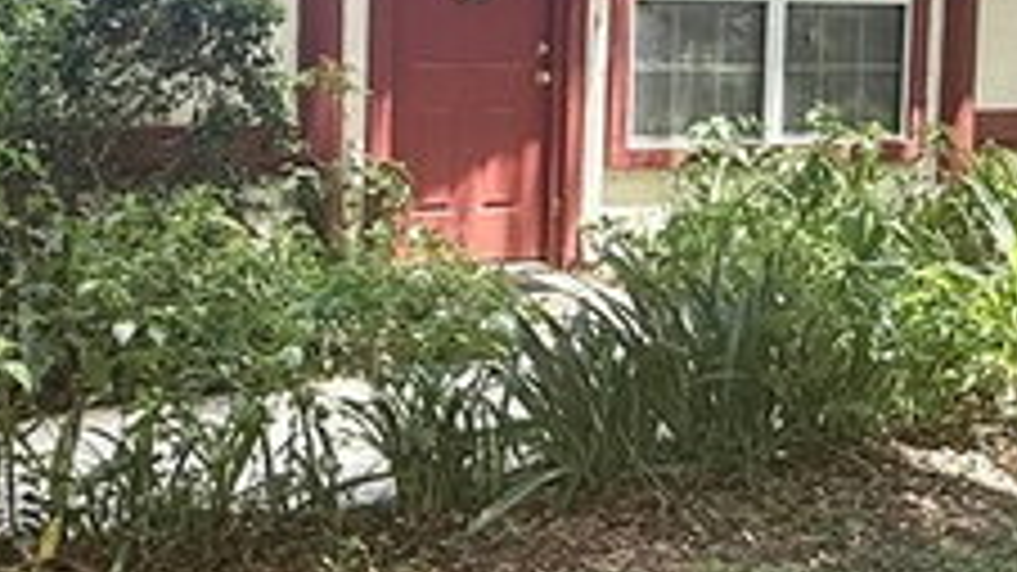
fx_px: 1456
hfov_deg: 38.2
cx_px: 360
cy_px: 95
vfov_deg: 21.9
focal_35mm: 54
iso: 64
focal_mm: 2.22
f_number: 2.2
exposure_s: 1/286
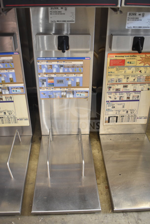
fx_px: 216
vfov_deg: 55.1
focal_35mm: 34
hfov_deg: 38.4
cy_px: 112
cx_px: 75
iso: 1250
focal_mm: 23
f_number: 3.8
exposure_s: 1/40
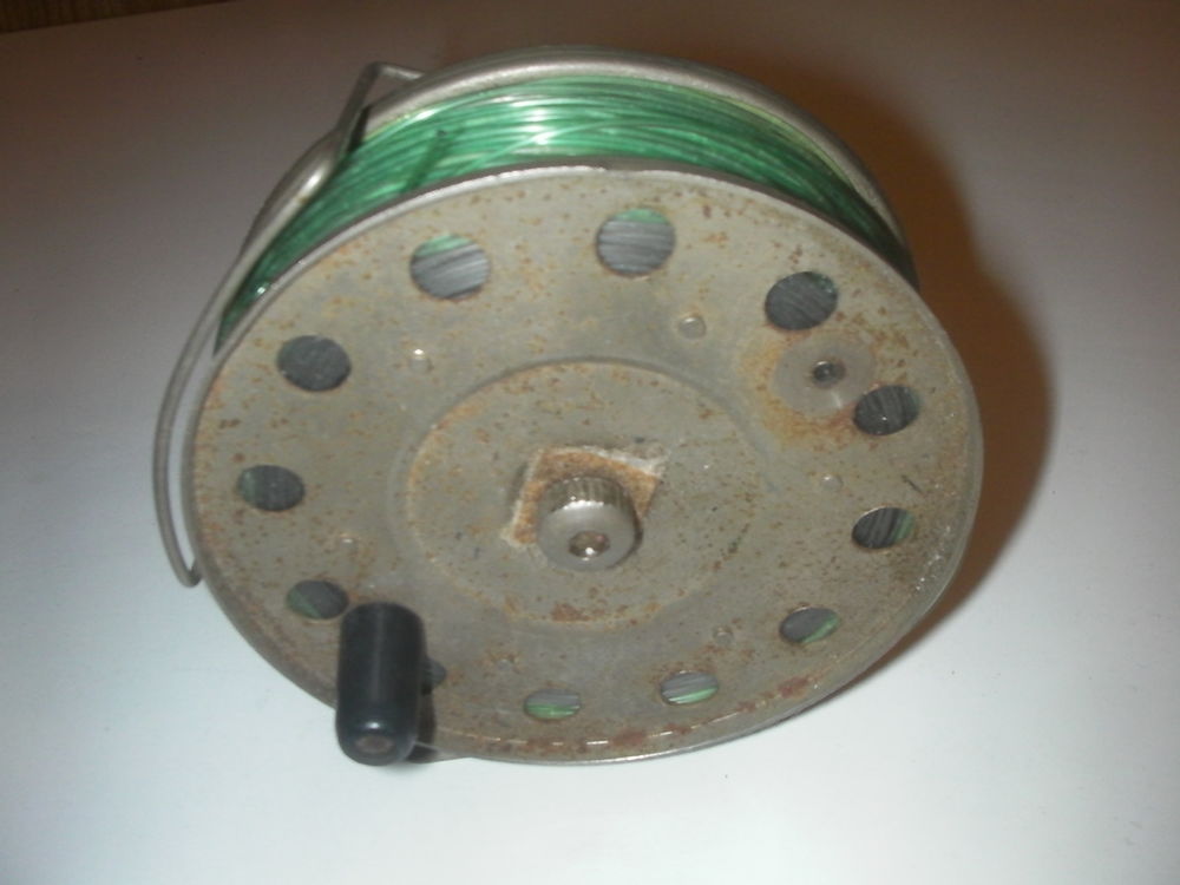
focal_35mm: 38
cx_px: 590
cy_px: 442
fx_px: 1295
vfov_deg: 37.7
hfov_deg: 49.0
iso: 200
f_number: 5.6
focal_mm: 6.3
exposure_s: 1/30
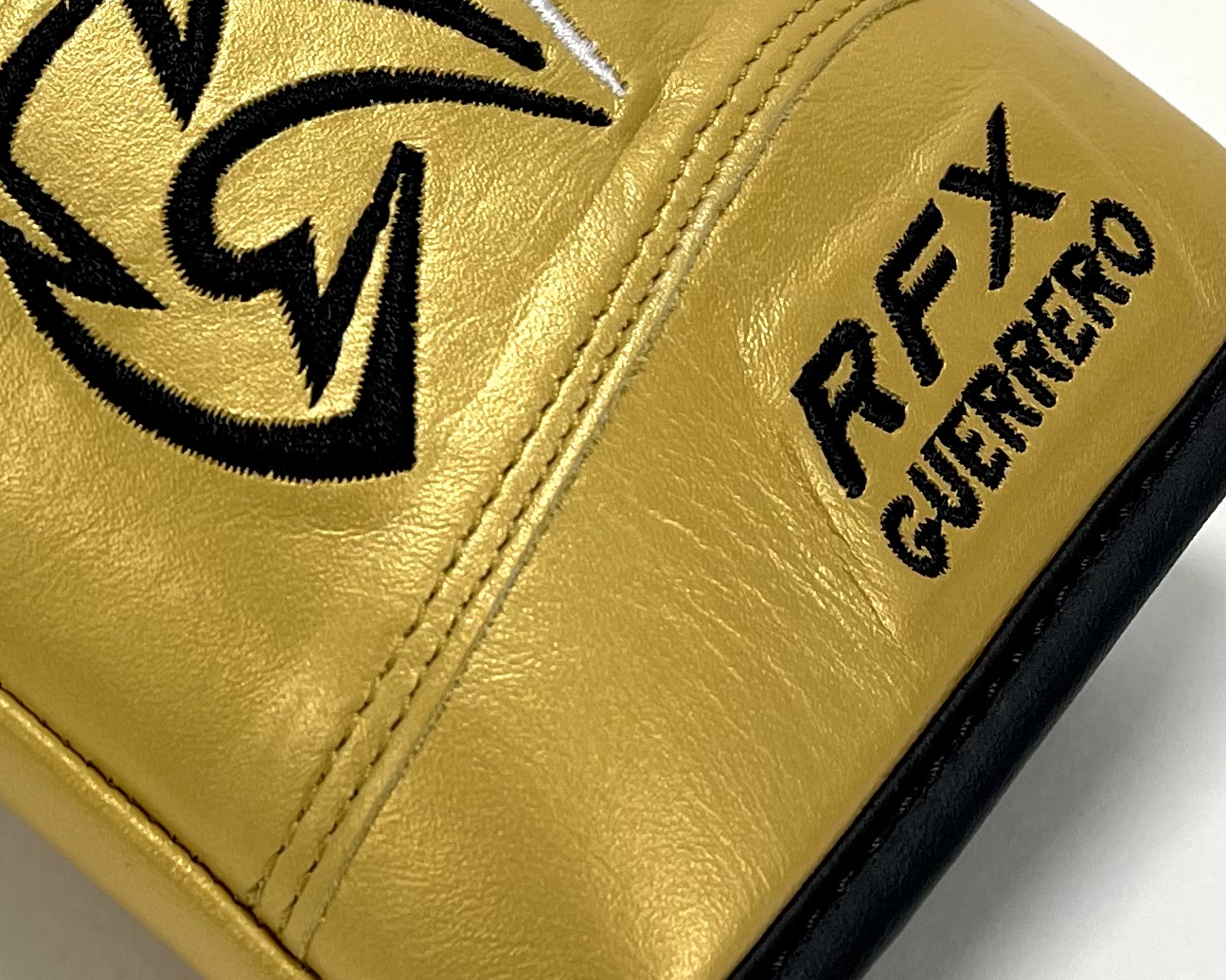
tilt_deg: -32.7
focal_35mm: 79
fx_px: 2867
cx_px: -172
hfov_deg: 22.6
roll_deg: +1.1
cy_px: 19
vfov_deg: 18.9
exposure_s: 1/100
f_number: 1.6
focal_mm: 5.1
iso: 50
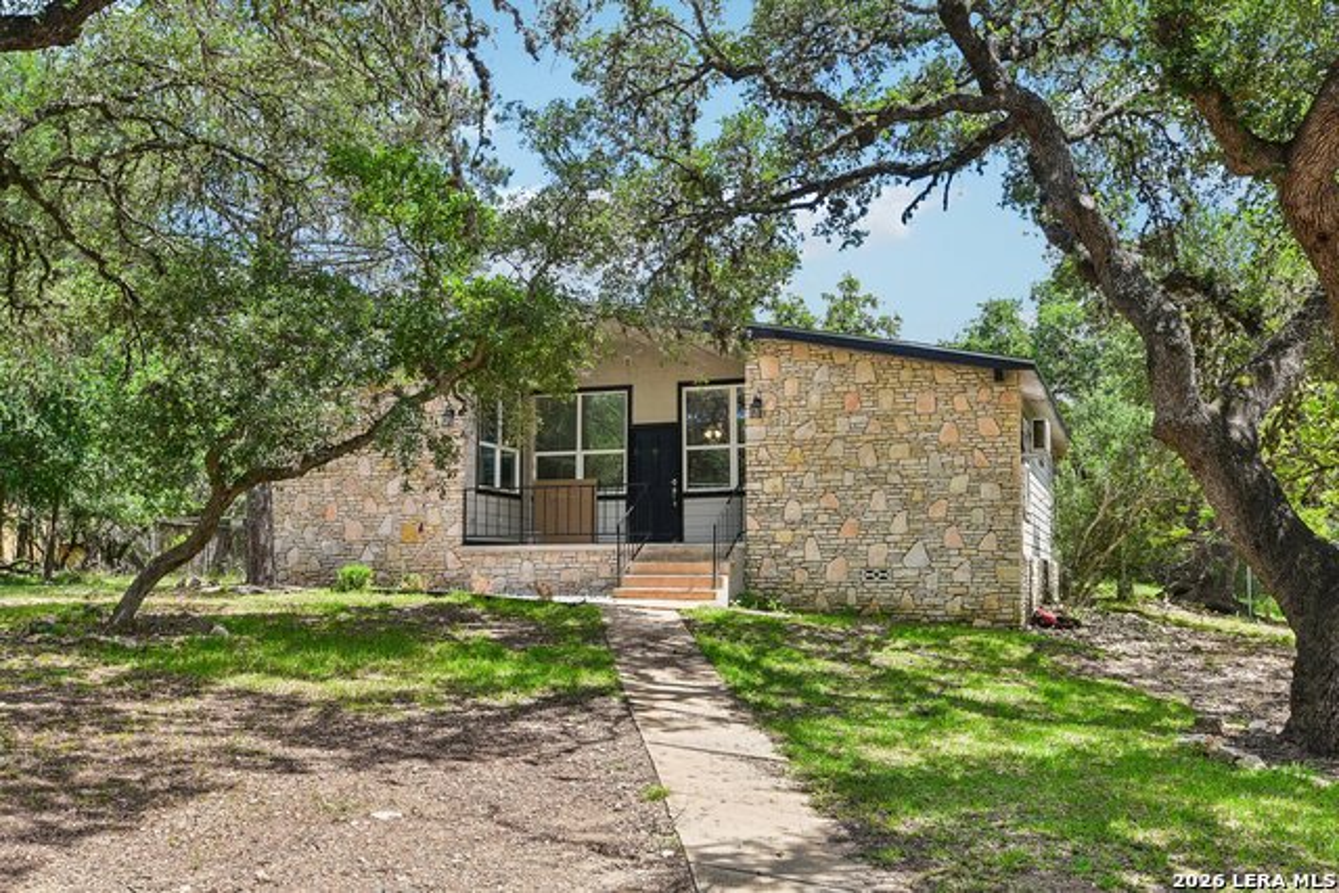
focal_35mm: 35
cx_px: 670
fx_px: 1302
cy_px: 446
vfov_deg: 37.9
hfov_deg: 54.4
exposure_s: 1/200
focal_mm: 35
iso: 400
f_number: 8
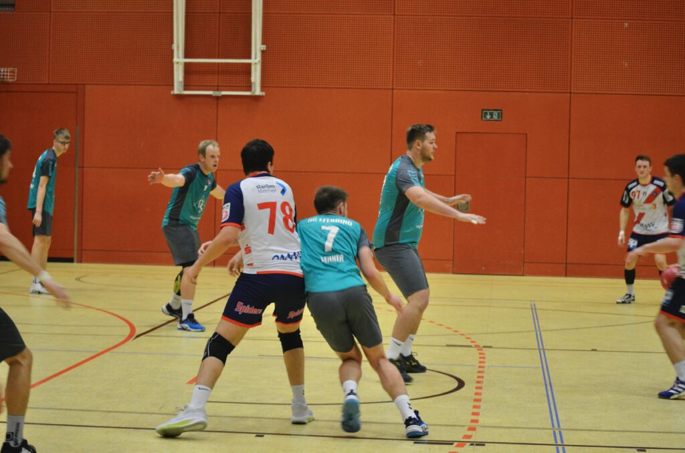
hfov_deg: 24.7
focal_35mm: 82
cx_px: 342
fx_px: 1566
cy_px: 226
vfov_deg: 16.5
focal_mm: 55
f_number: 4
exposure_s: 1/80
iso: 1600
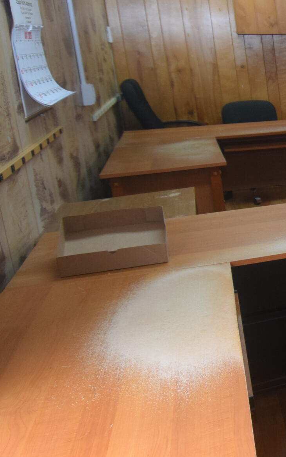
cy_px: 203
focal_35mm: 47
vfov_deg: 42.6
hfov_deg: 20.1
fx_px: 586
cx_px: 511
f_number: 5
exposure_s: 1/100
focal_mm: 12
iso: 800
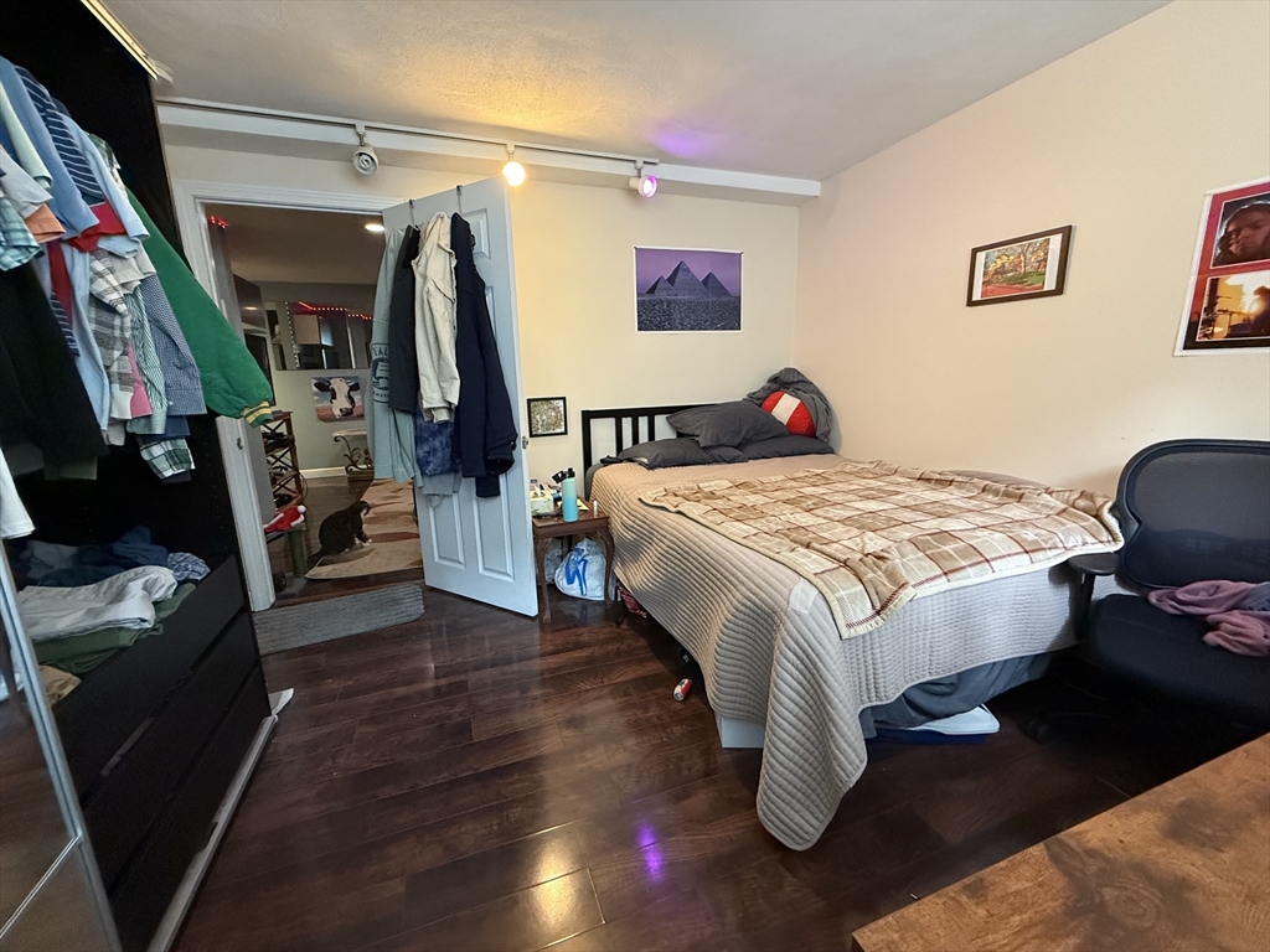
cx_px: 635
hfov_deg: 102.1
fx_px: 514
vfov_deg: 85.7
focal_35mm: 14
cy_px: 476
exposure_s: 1/60
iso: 640
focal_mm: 2.22
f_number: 2.2
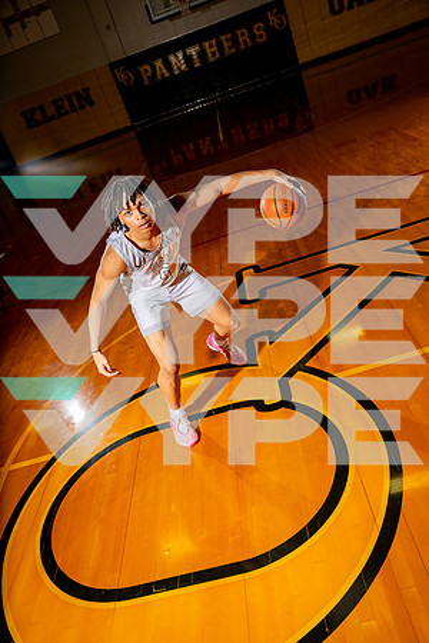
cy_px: 322
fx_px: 518
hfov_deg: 45.0
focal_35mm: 29
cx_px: 214
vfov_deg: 63.7
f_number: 4
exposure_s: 1/200
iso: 100
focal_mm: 29
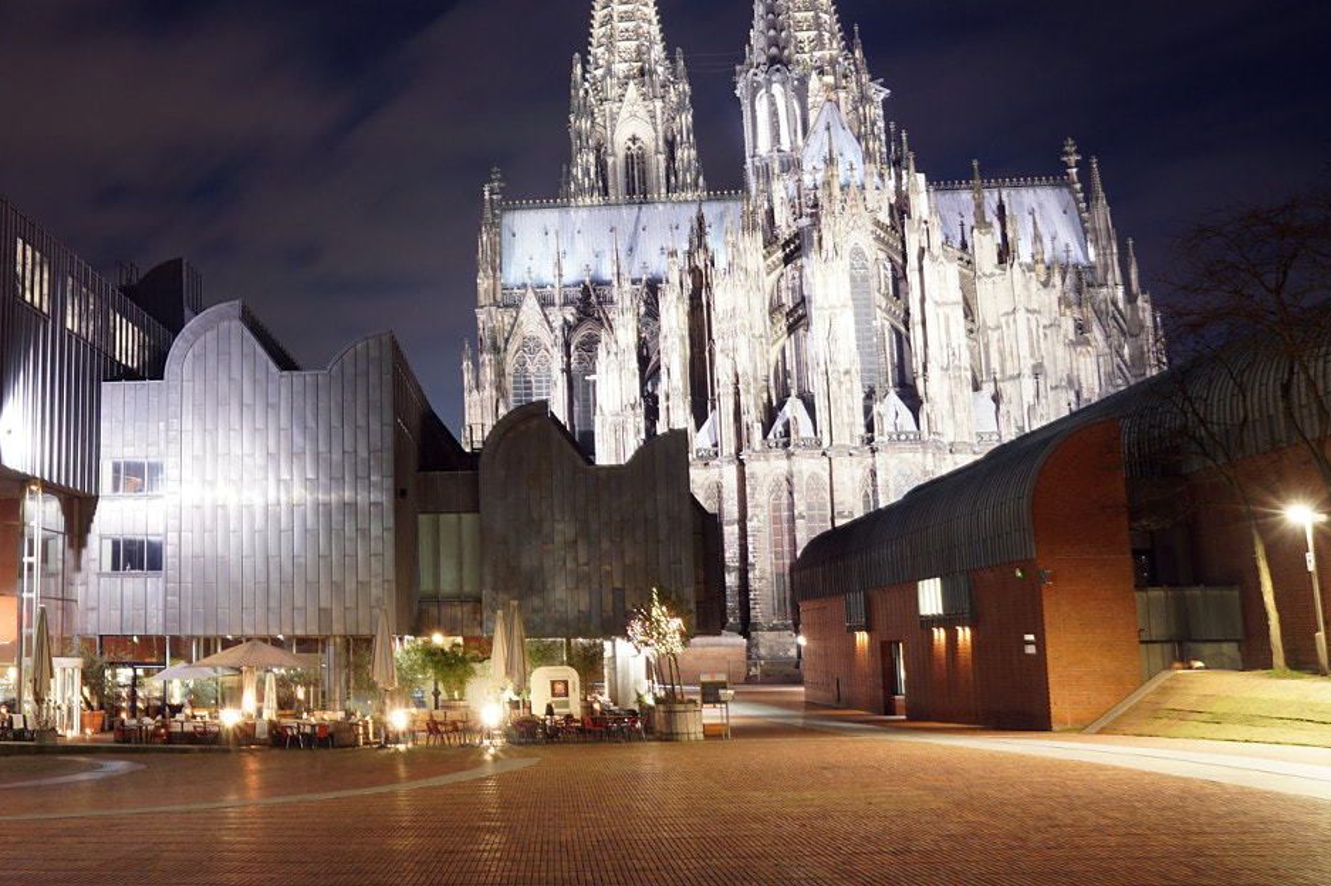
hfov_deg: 44.5
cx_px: 216
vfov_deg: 32.5
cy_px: 346
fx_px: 1515
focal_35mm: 41
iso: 100
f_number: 9
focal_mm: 16
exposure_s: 30
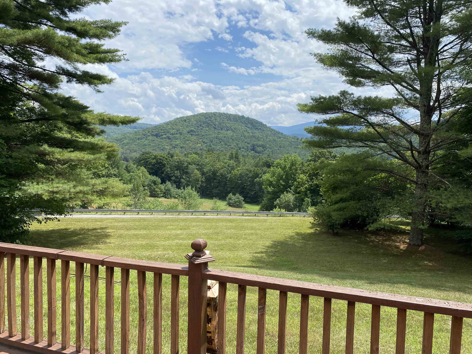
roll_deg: +0.1
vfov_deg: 53.1
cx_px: 236
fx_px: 355
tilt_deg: -5.2
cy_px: 177
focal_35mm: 26
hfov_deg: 67.3
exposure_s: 1/3401
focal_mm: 4.25
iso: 32
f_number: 1.8
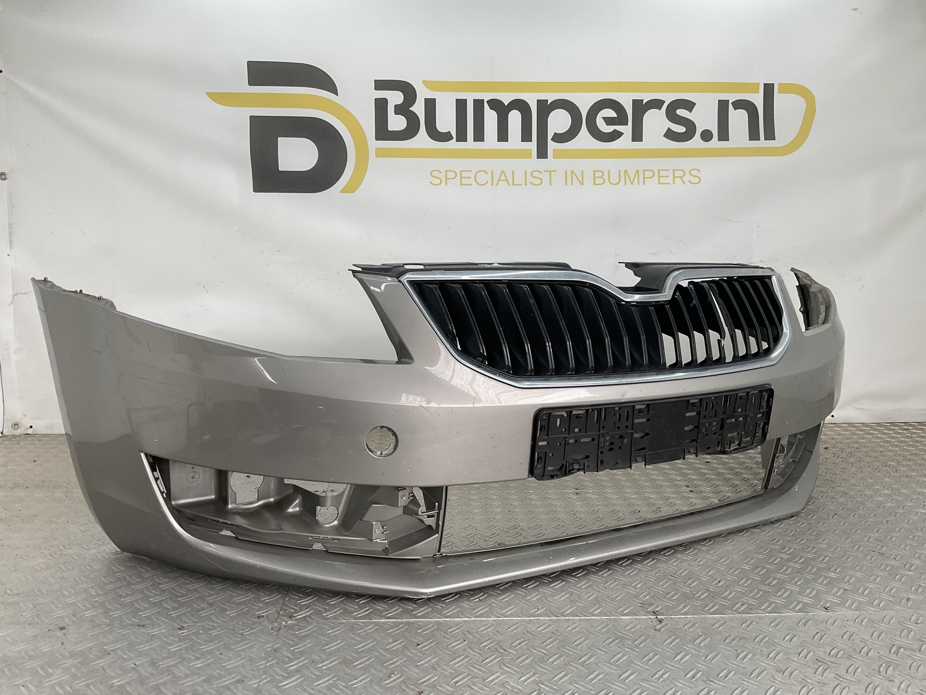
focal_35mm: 29
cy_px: 348
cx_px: 463
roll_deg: -1.1
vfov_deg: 48.2
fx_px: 776
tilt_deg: -8.5
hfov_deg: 61.7
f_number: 1.8
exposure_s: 1/157
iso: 16
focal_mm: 3
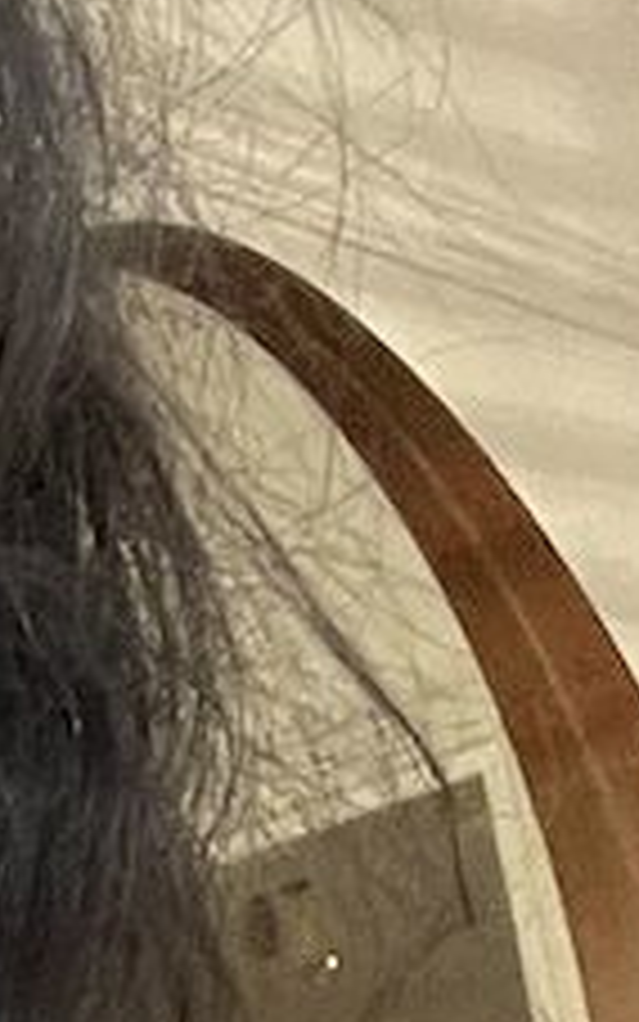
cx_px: -1310
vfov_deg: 11.5
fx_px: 4678
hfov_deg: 7.0
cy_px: 1909
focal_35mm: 168
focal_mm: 2.71
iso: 160
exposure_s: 1/60
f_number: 2.2
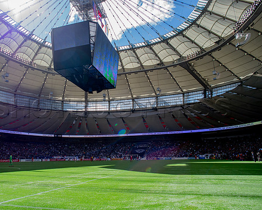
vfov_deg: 51.5
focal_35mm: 28
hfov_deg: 61.5
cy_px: 103
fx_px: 217
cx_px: 100
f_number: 3.2
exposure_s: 1/8000
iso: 1250
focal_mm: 24
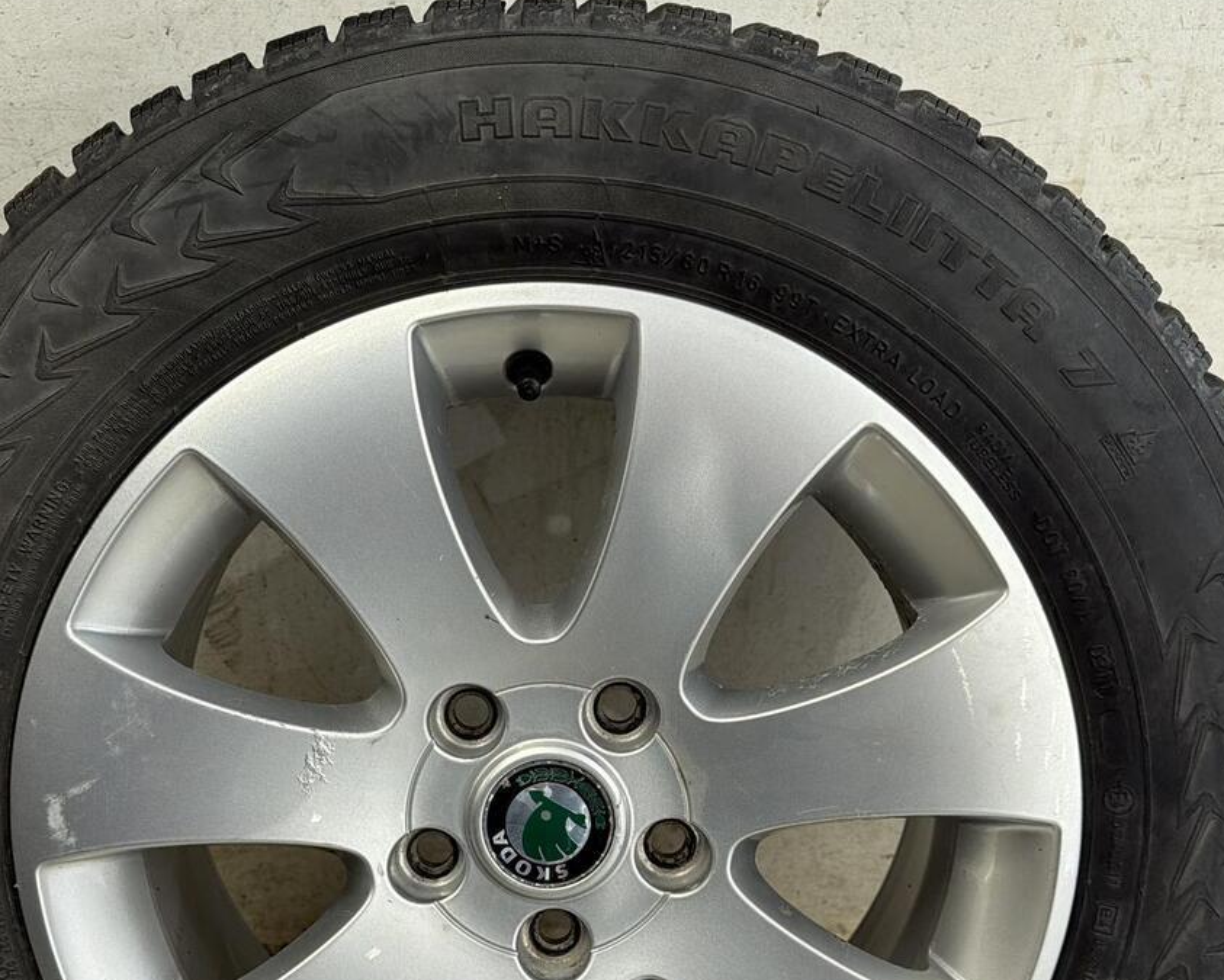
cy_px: 740
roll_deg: +2.3
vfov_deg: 36.4
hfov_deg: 45.7
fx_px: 1450
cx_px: 569
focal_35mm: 40
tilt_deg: -34.9
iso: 200
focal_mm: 6.76
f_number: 1.78
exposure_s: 1/100
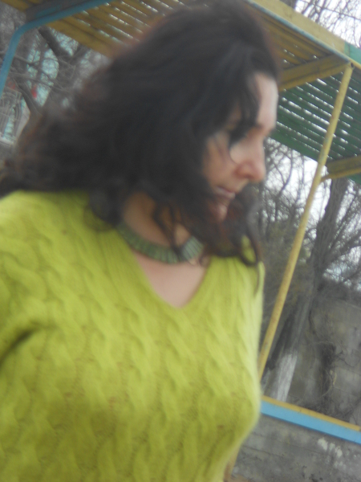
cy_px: 241
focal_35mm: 130
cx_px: 180
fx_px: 1808
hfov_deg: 11.4
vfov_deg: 15.2
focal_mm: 23
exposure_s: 1/80
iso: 80
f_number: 6.5
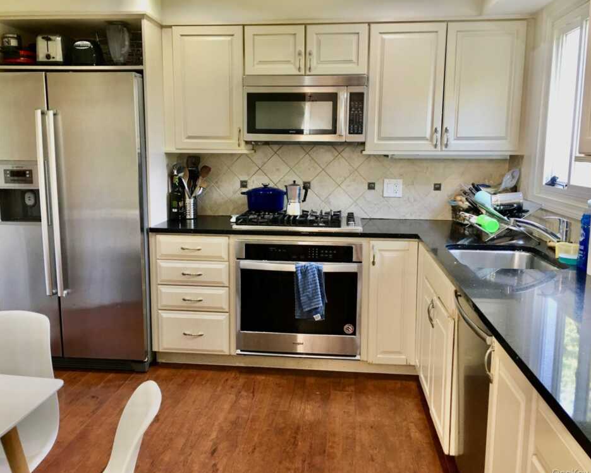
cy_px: 238
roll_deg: -0.8
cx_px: 293
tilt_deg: -7.0
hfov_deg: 57.2
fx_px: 542
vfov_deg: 47.1
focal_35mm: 31
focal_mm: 4.15
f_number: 2.2
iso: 50
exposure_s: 1/15
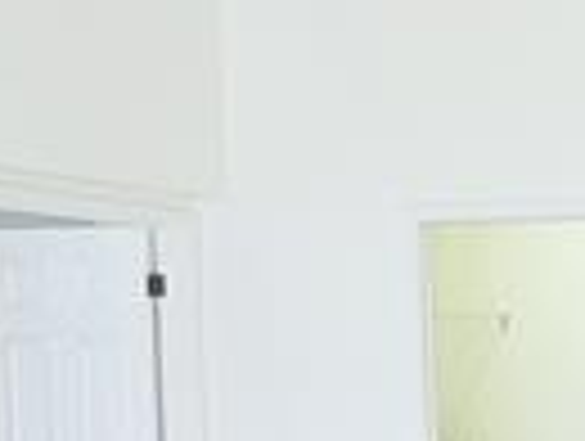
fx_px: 1727
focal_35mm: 102
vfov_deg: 14.1
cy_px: 536
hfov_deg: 16.4
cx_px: 1022
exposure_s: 1/120
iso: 97
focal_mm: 1.95
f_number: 2.2
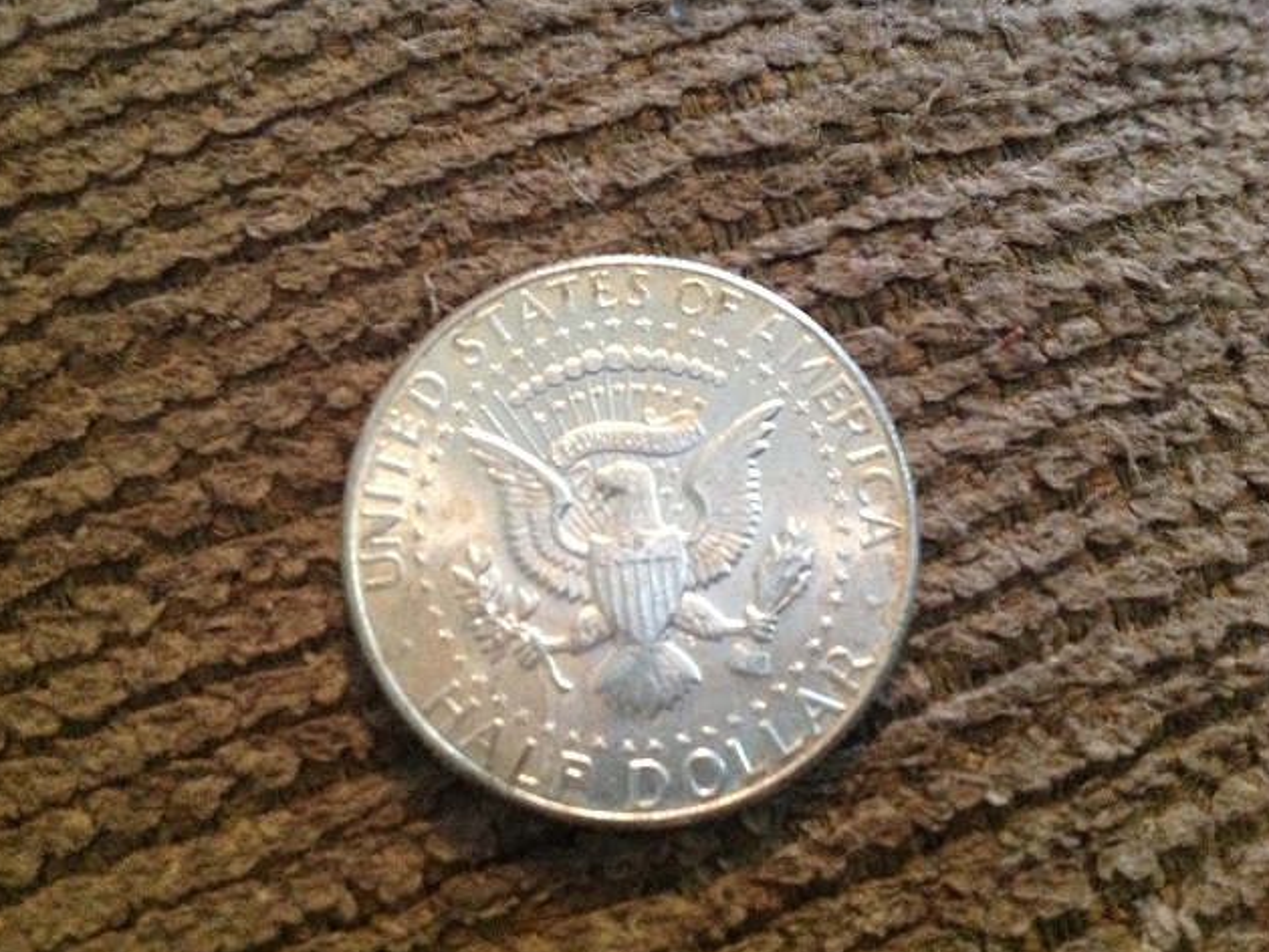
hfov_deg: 51.3
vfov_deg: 39.7
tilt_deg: -62.4
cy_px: 472
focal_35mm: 36
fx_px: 1320
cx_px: 642
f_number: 2.4
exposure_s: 1/15
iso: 640
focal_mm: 4.28
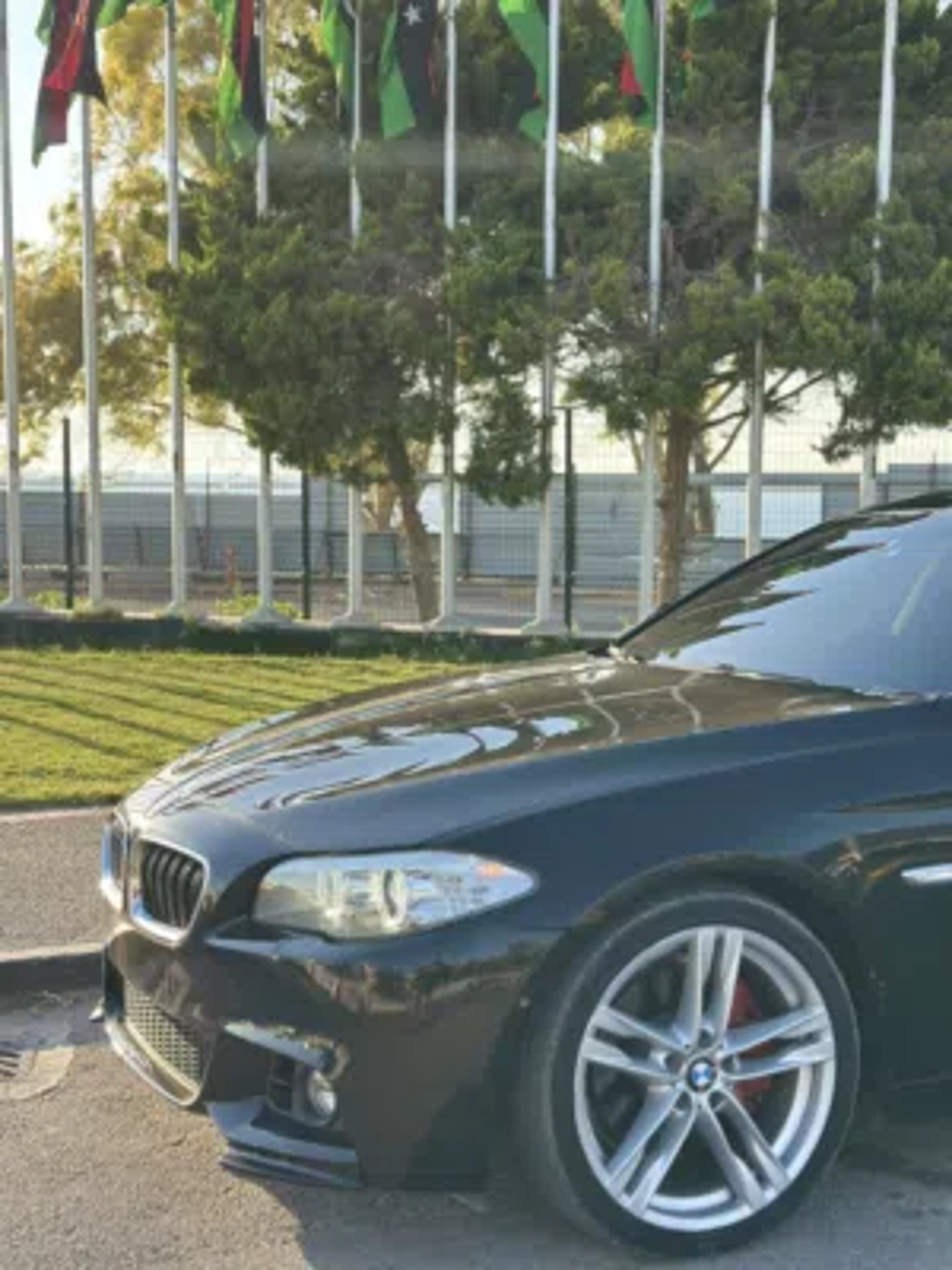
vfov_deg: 39.7
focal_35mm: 48
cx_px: 476
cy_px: 635
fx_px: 1760
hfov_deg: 30.3
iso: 80
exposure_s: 1/1199
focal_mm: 6.86
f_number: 1.78
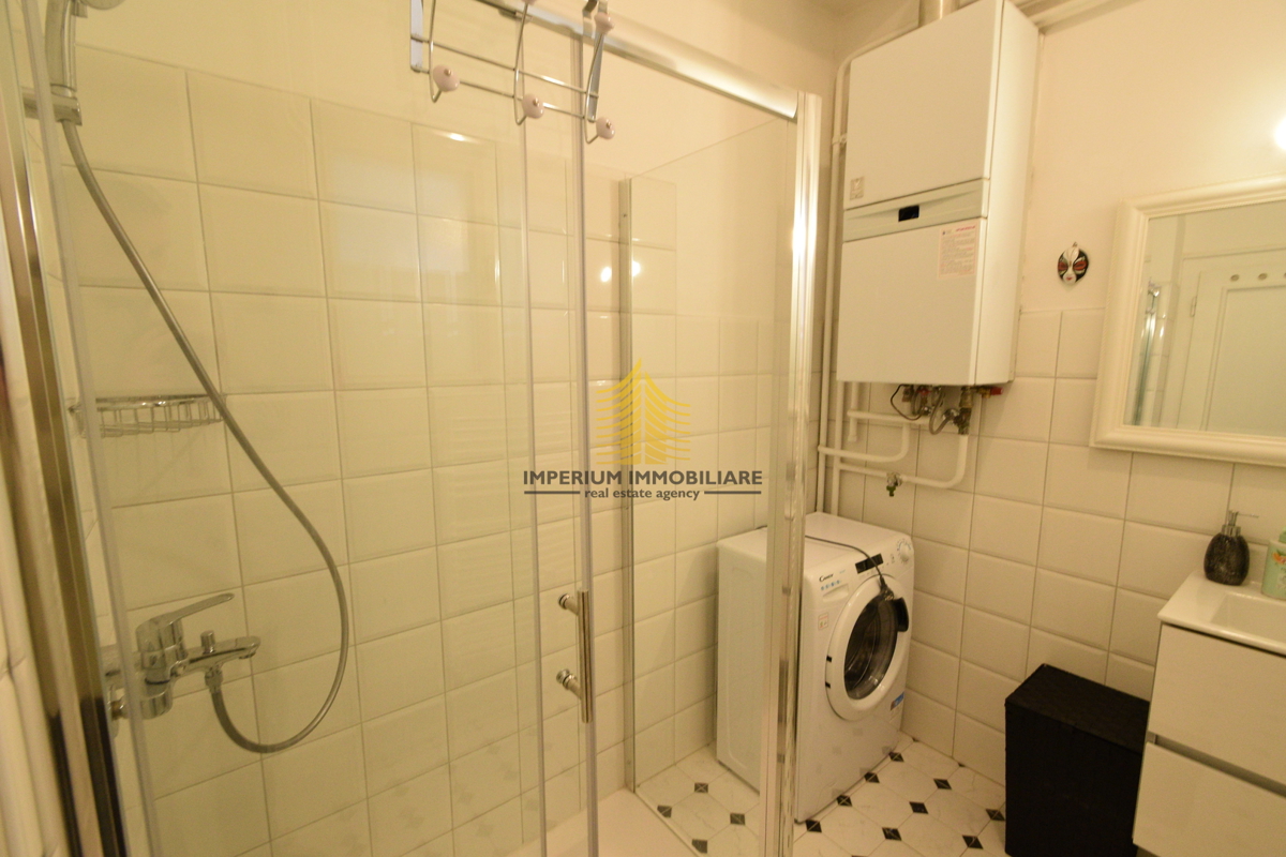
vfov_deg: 77.3
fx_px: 536
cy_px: 428
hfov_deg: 100.4
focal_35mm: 15
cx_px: 643
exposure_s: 1/30
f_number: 10
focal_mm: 10
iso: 2200
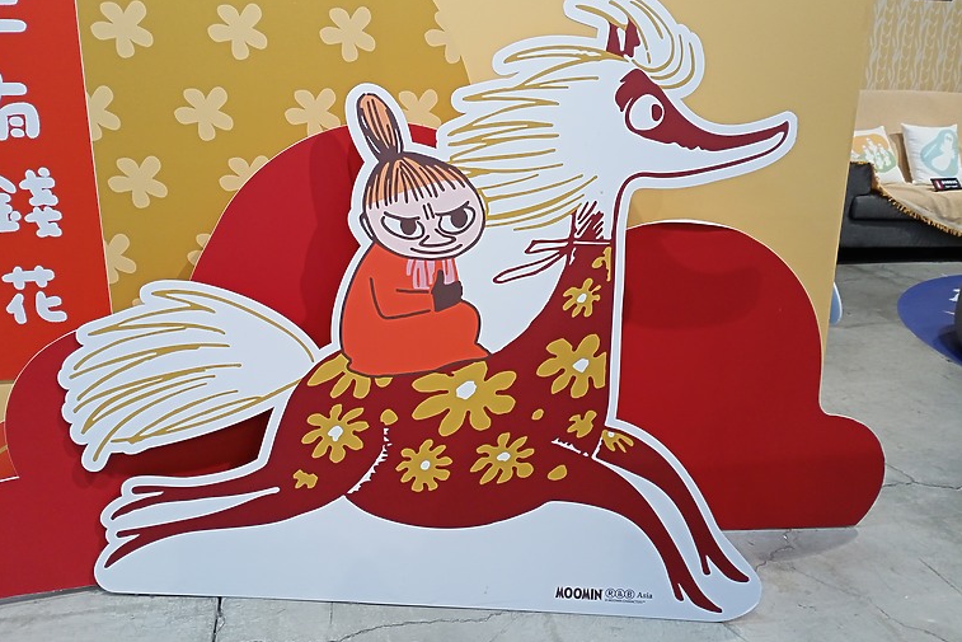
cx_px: 468
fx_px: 802
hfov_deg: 61.9
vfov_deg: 43.6
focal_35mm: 30
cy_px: 304
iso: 187
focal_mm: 4.05
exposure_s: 1/33.3
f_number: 1.8
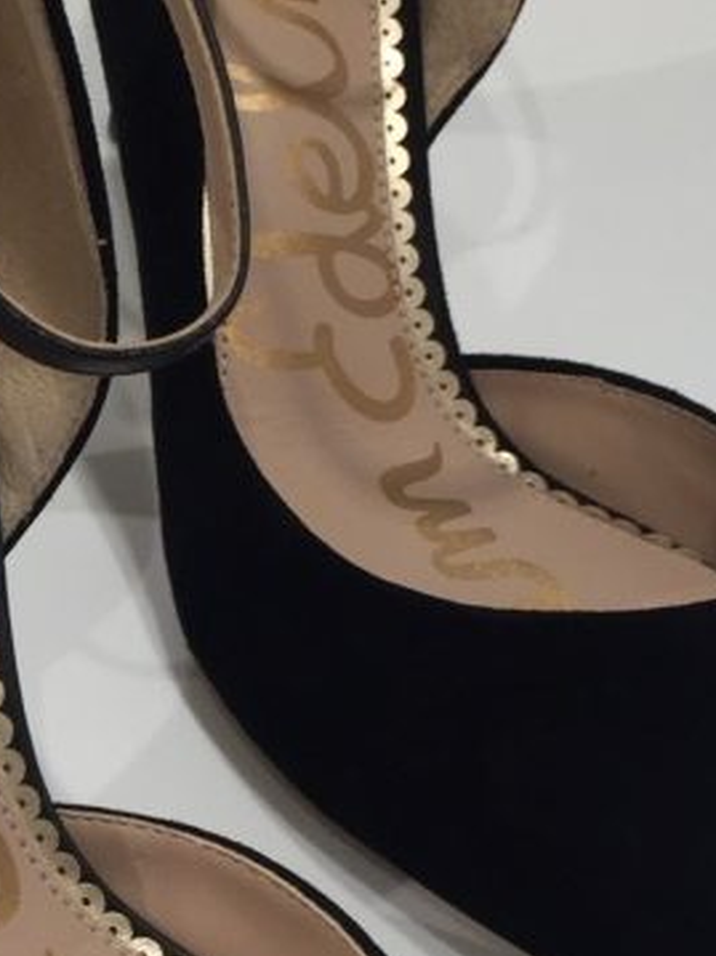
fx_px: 2677
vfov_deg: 20.2
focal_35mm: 97
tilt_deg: -47.6
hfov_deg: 14.6
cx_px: -205
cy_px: 655
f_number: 2.2
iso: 40
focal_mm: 4.15
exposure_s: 1/60
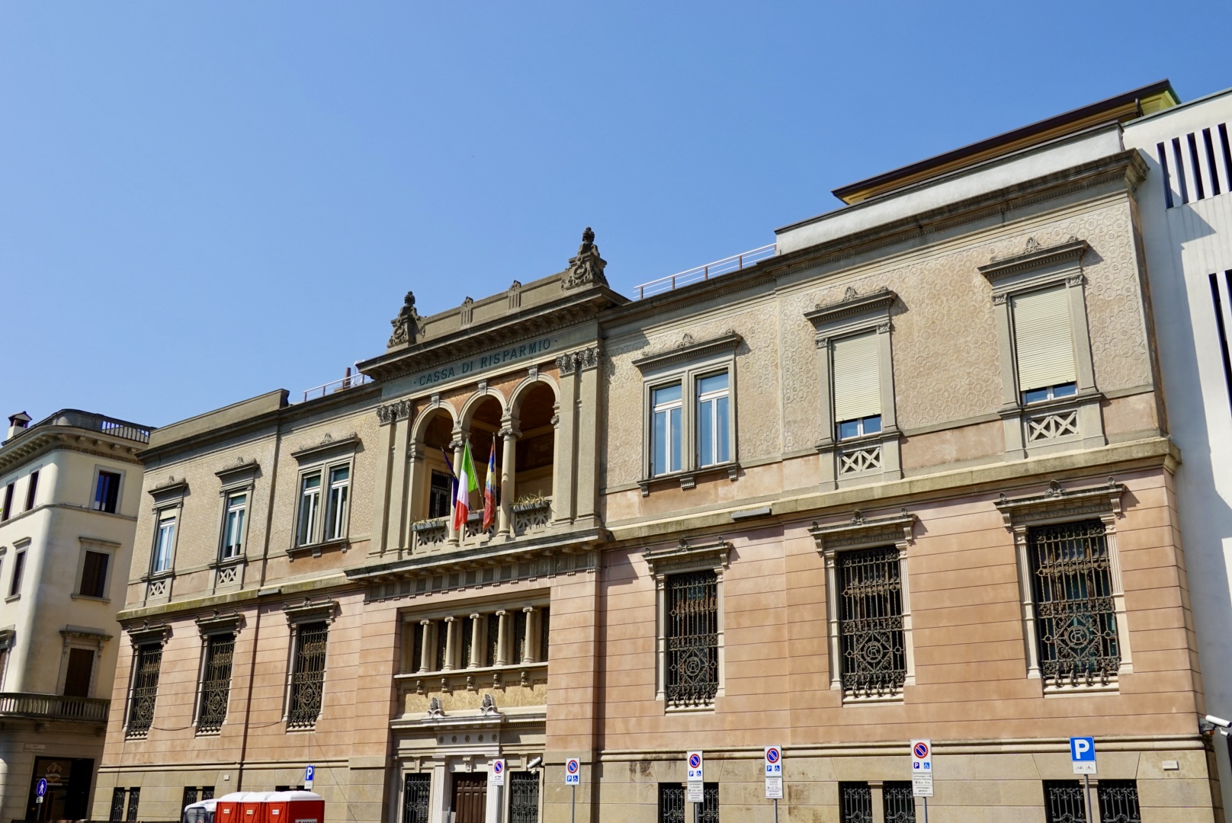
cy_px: 412
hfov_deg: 54.4
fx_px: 1199
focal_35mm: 35
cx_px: 616
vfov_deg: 37.9
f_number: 5.6
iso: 100
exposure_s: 1/500
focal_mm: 13.03
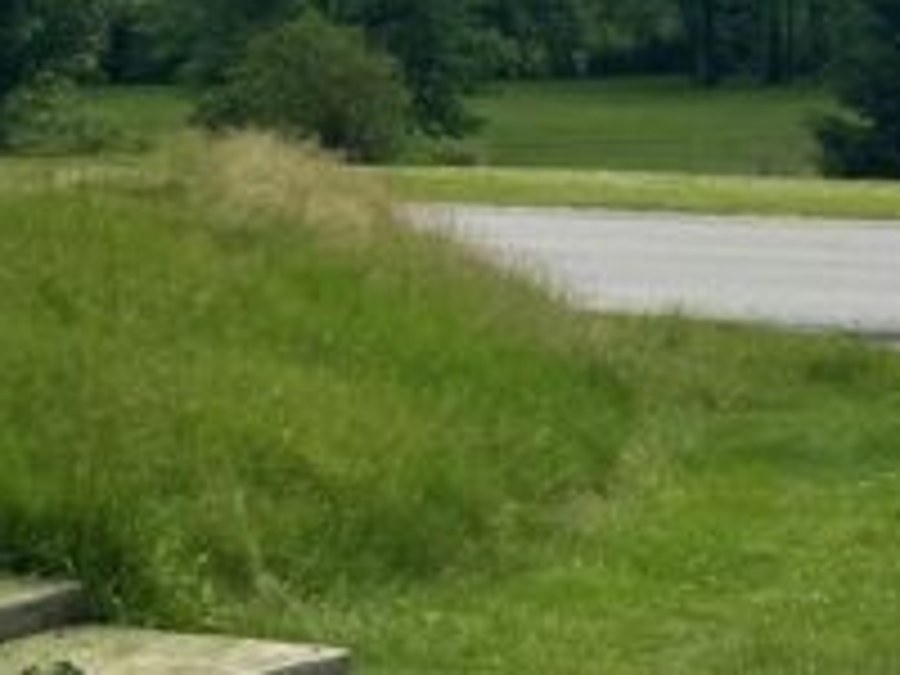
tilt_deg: -8.3
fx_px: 2600
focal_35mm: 100
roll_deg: +0.3
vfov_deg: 14.6
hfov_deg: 16.5
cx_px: 1616
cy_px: 9
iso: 32
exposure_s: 1/6993
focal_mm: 5.1
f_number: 1.6
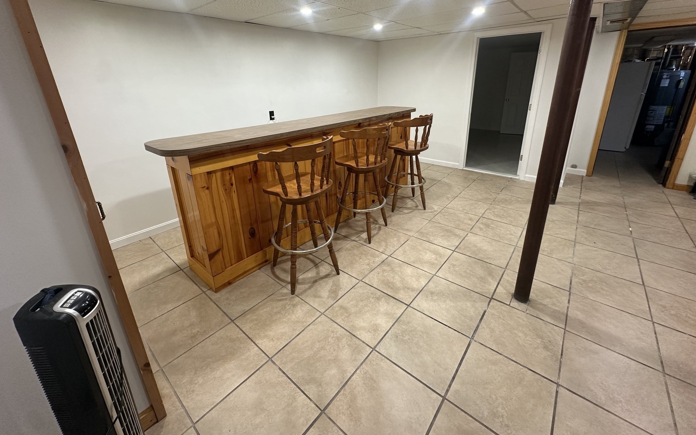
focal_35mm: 15
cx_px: 348
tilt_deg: -16.4
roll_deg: +1.3
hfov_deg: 101.5
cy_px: 173
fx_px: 285
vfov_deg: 73.9
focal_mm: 2.22
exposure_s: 1/60
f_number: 2.2
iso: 160
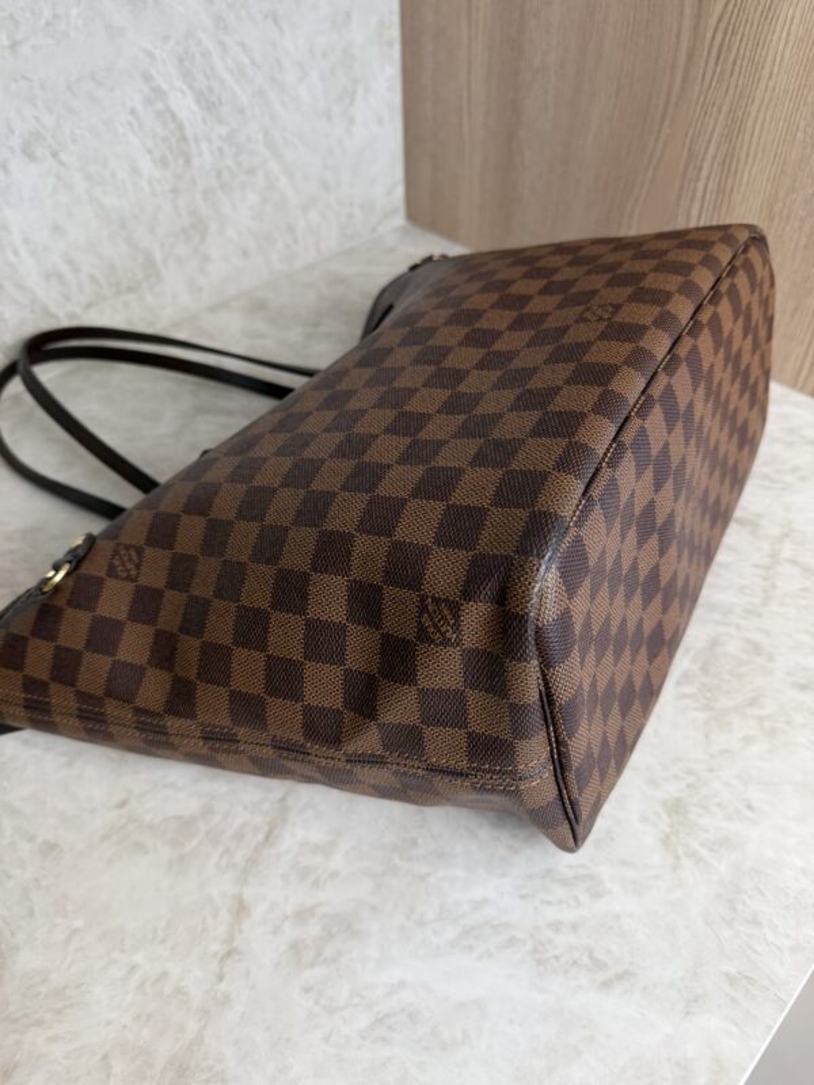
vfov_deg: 71.6
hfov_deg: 56.8
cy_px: 542
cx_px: 407
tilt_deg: -46.9
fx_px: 752
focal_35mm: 24
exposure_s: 1/120
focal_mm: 6.76
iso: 100
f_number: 1.78
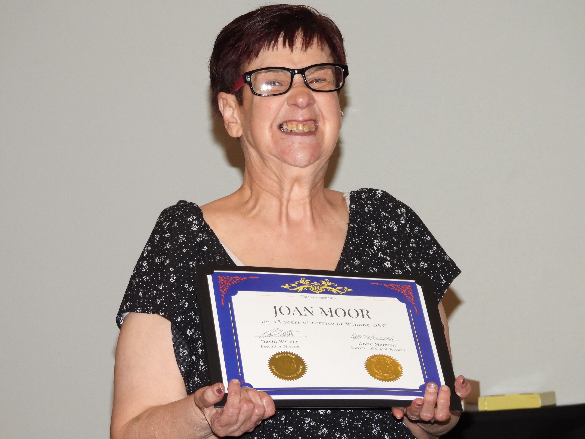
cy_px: 220
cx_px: 292
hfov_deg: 13.2
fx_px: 2535
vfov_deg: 9.9
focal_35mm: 150
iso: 250
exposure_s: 1/60
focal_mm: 26.8
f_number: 4.5
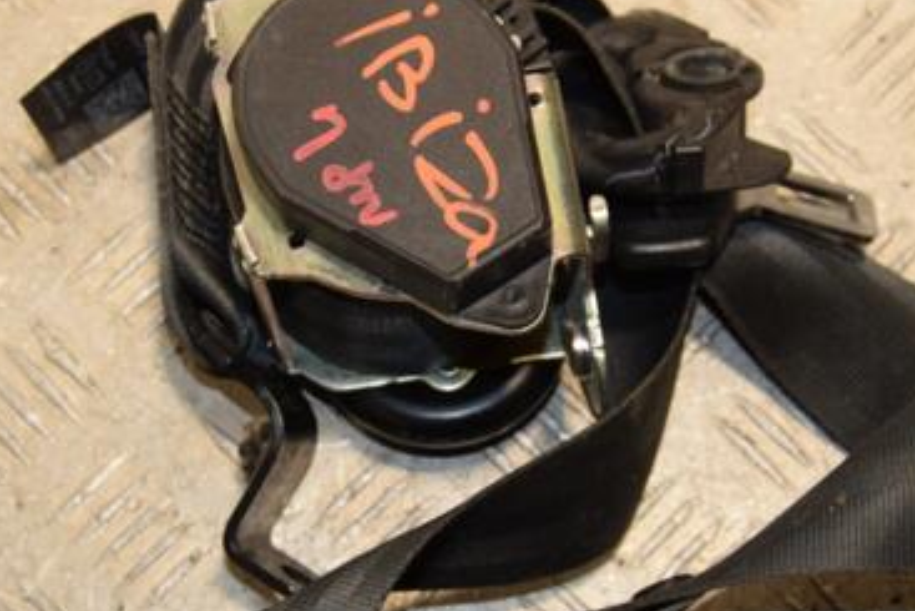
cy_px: 367
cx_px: 496
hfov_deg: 23.7
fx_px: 2182
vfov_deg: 15.9
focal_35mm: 86
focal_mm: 35
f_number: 7.1
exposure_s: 1/200
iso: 800
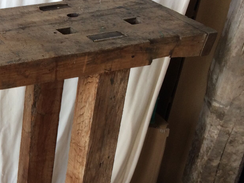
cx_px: -61
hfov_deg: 22.9
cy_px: 190
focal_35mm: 77
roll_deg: -1.2
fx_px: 543
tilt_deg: -33.8
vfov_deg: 18.6
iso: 50
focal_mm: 4.15
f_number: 2.2
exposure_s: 1/50
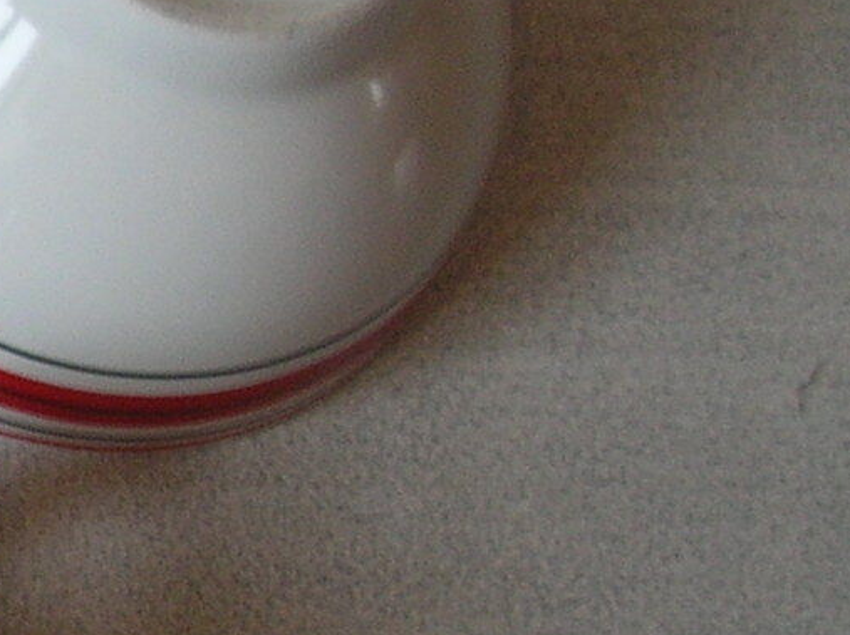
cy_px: 223
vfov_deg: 9.4
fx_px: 3875
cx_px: -949
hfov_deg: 11.1
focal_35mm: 158
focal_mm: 5.8
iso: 50
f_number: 2.8
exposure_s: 1/7.4
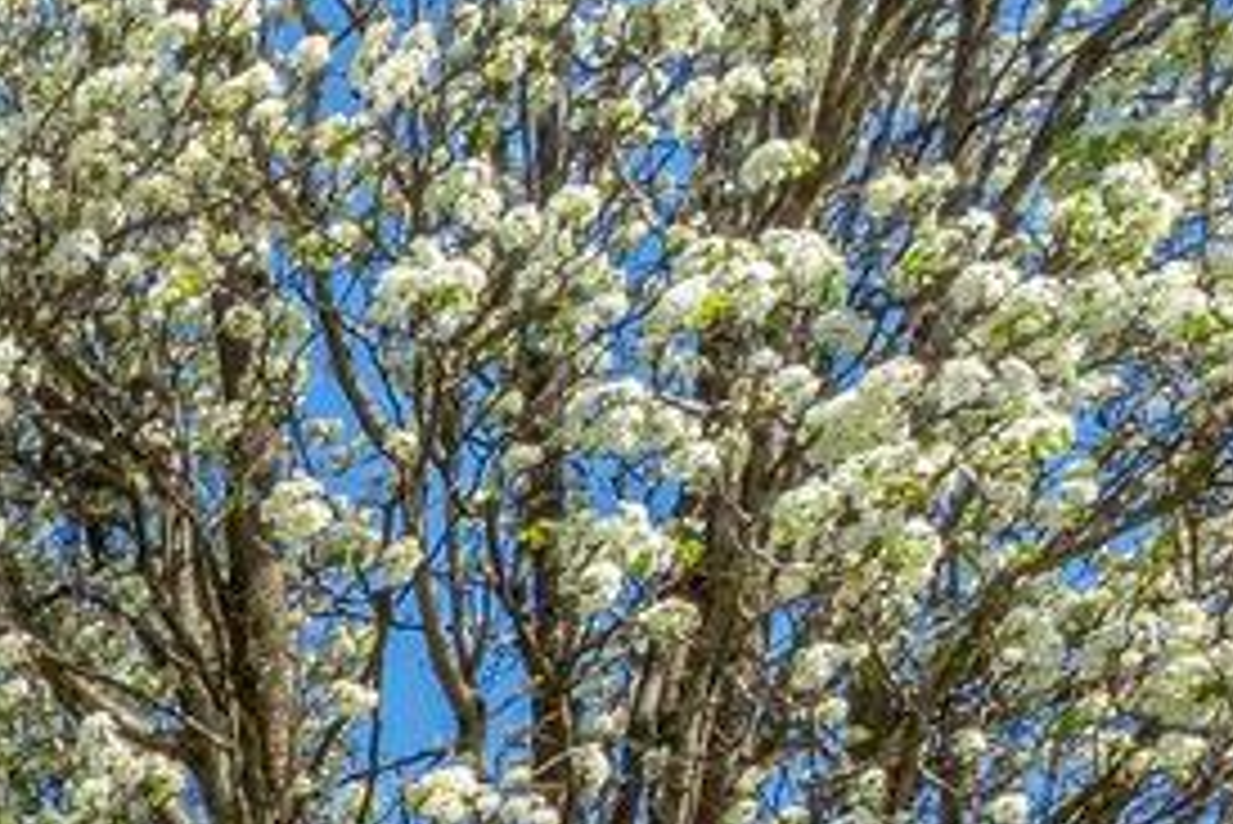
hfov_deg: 16.2
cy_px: 1981
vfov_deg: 12.6
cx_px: -1458
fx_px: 2878
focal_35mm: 84
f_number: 8
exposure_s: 1/2000
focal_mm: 16
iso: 1250
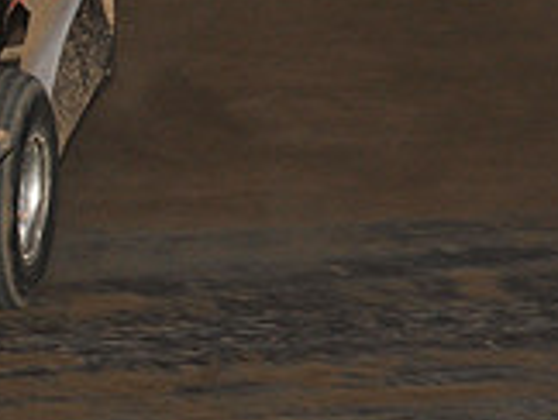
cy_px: -17
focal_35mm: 498
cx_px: -324
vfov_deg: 3.0
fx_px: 8040
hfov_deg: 4.0
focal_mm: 145
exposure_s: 1/320
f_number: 7.1
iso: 1000
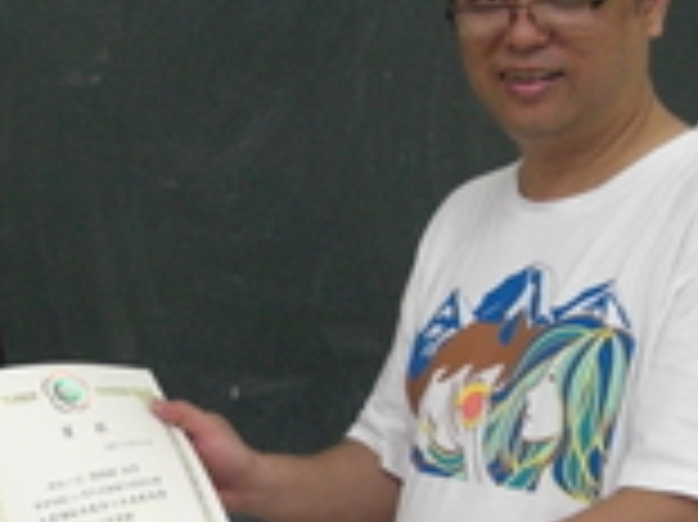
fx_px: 2599
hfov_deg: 15.2
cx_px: 162
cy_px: 344
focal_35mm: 129
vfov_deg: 11.5
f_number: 3.6
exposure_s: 1/100
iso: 800
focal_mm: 11.8
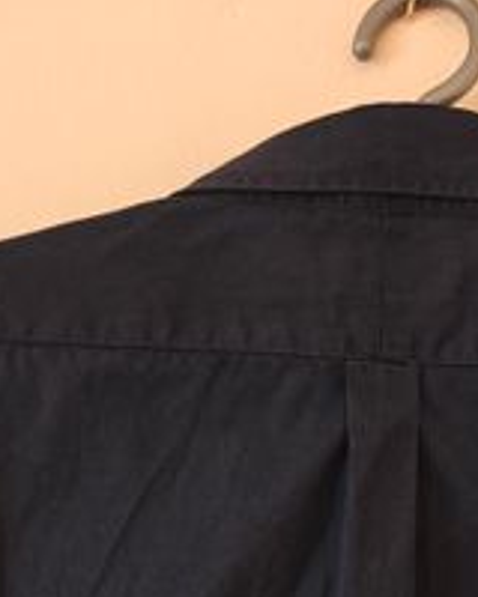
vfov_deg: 16.4
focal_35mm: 90
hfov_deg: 17.0
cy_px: 1188
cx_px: 308
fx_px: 1592
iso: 640
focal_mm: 6.06
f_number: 1.6
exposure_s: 1/100
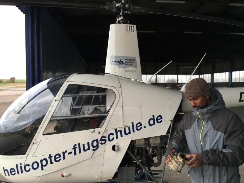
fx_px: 204
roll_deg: -0.7
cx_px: 122
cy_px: 92
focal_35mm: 29
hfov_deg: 61.7
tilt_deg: -0.5
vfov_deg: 48.2
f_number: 2.2
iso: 32
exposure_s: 1/33
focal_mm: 4.15
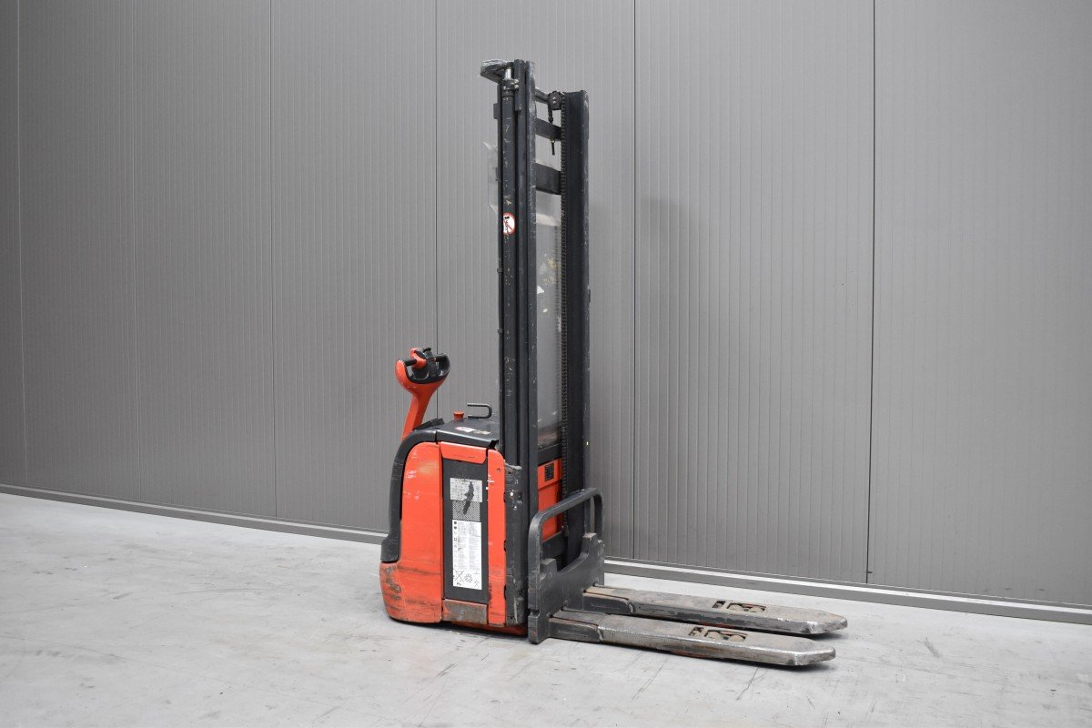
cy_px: 364
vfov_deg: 41.7
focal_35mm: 32
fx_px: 955
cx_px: 546
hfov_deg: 59.5
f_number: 5
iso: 1600
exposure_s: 1/50
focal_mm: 21
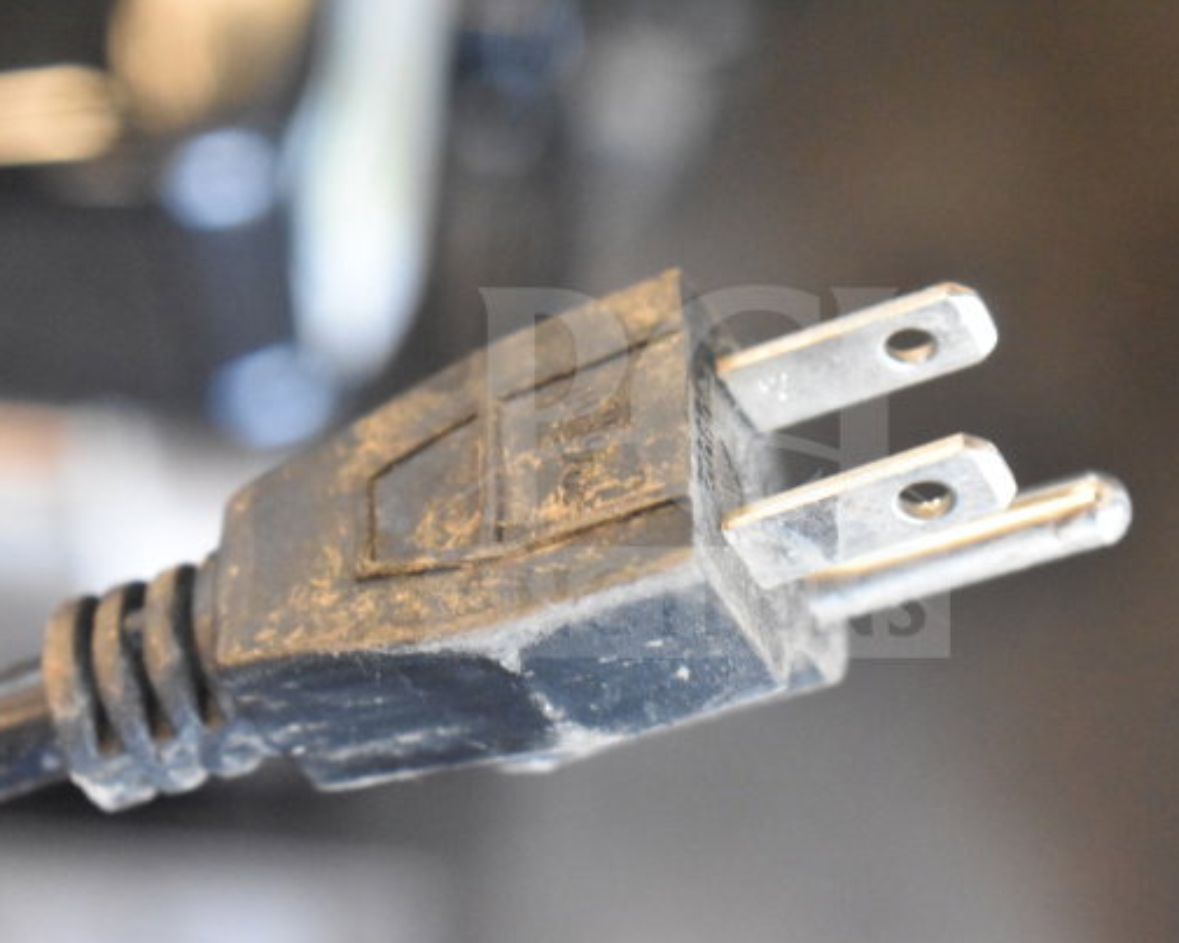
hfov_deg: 20.5
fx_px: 3265
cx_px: 686
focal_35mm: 94
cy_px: 473
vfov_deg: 16.4
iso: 9000
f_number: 5.6
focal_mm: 55
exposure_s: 1/100
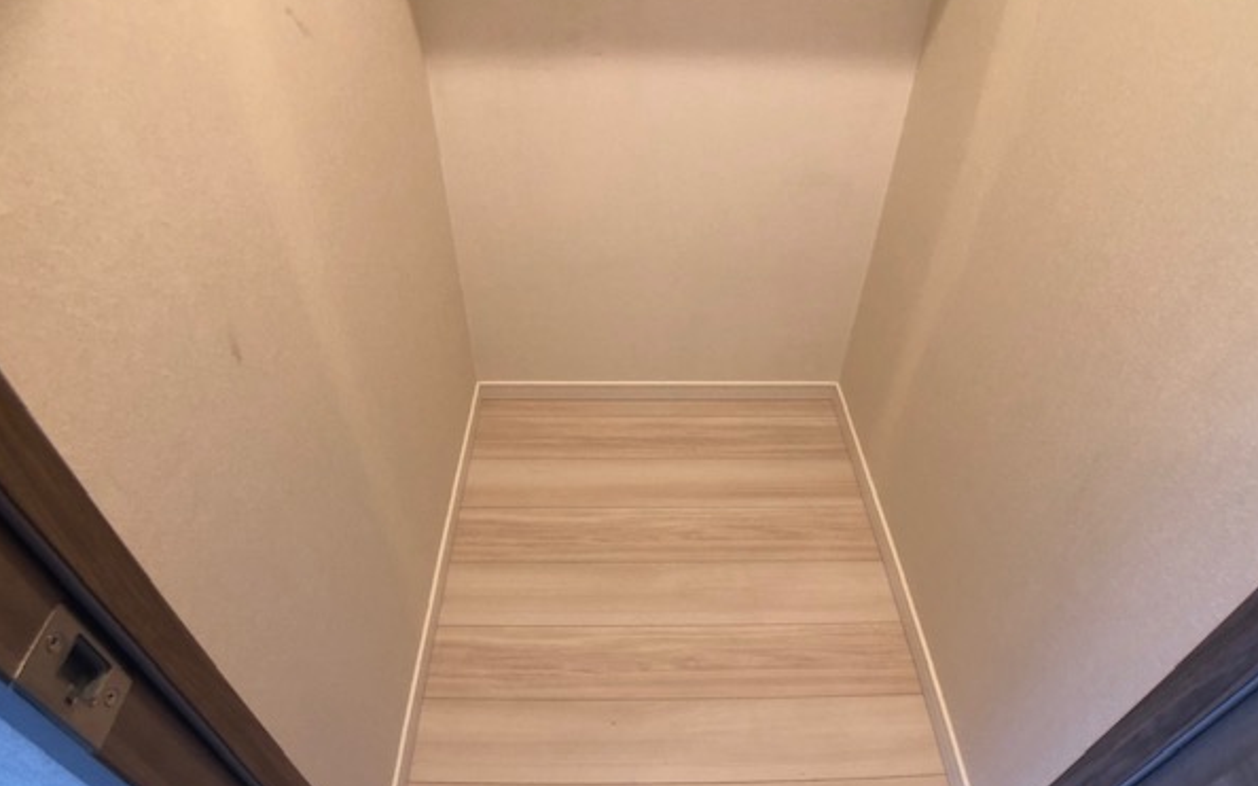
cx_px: 635
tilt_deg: -41.5
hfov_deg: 59.7
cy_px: 409
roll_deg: +1.2
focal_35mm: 32
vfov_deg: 39.4
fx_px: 1097
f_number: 1.8
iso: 40
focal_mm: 3.99
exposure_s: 1/17
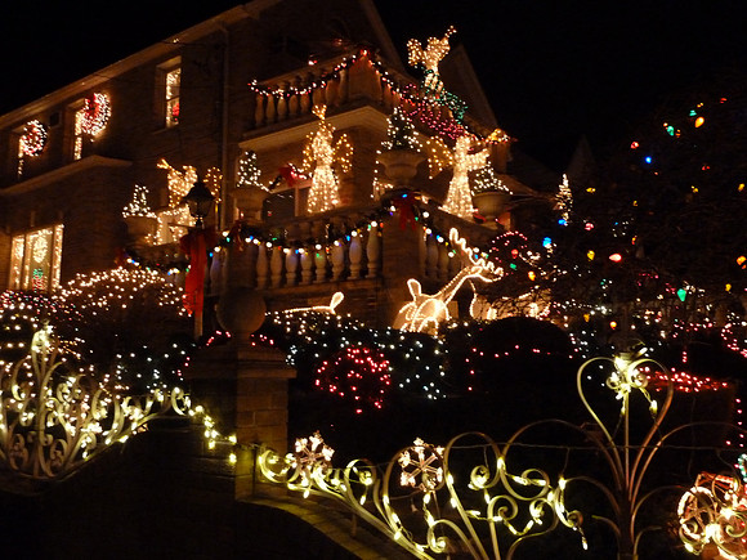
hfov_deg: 56.8
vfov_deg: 44.2
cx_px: 374
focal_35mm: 32
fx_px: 691
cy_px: 280
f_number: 3.5
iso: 800
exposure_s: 1/15
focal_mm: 5.3
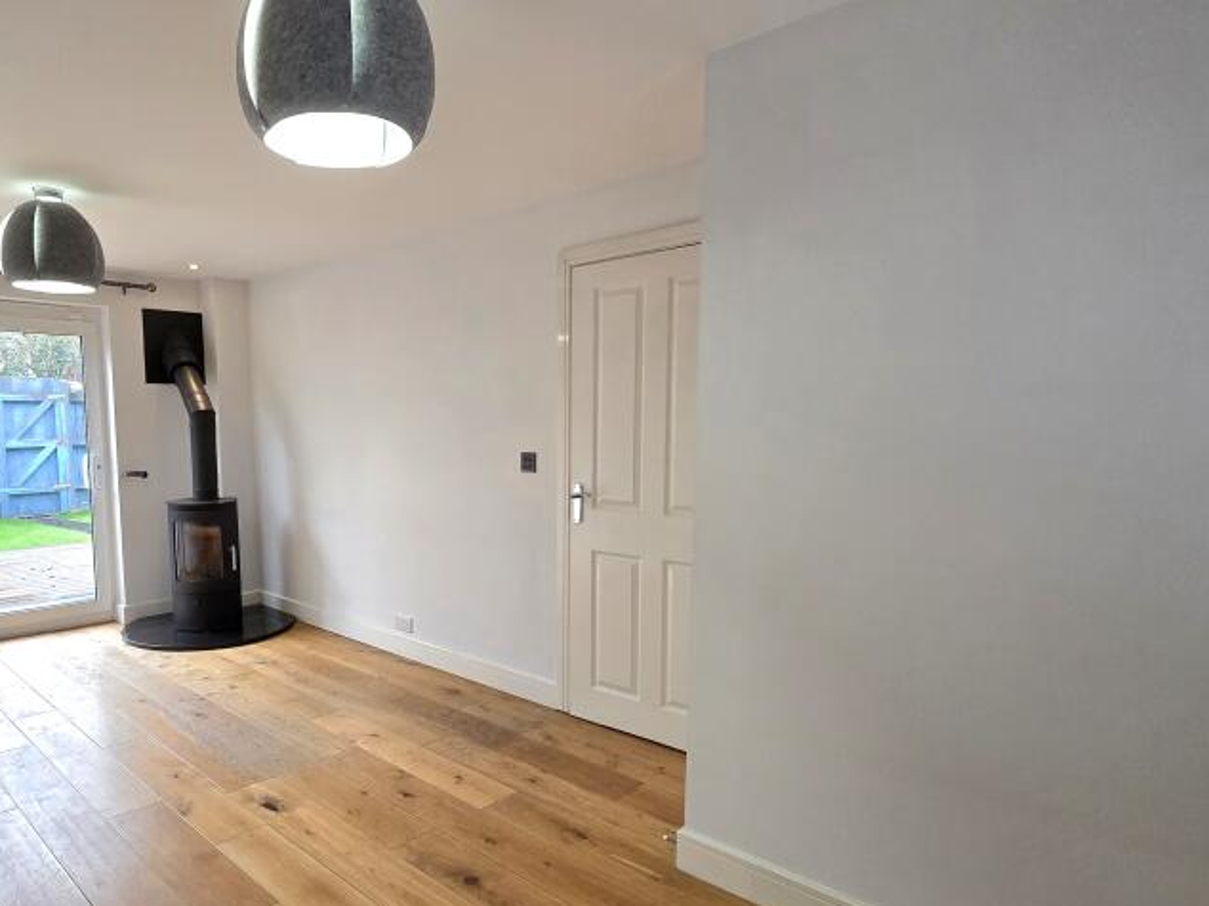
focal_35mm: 21
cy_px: 488
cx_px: 482
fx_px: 733
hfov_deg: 78.1
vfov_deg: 63.3
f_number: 1.9
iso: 250
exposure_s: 1/101
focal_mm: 2.2
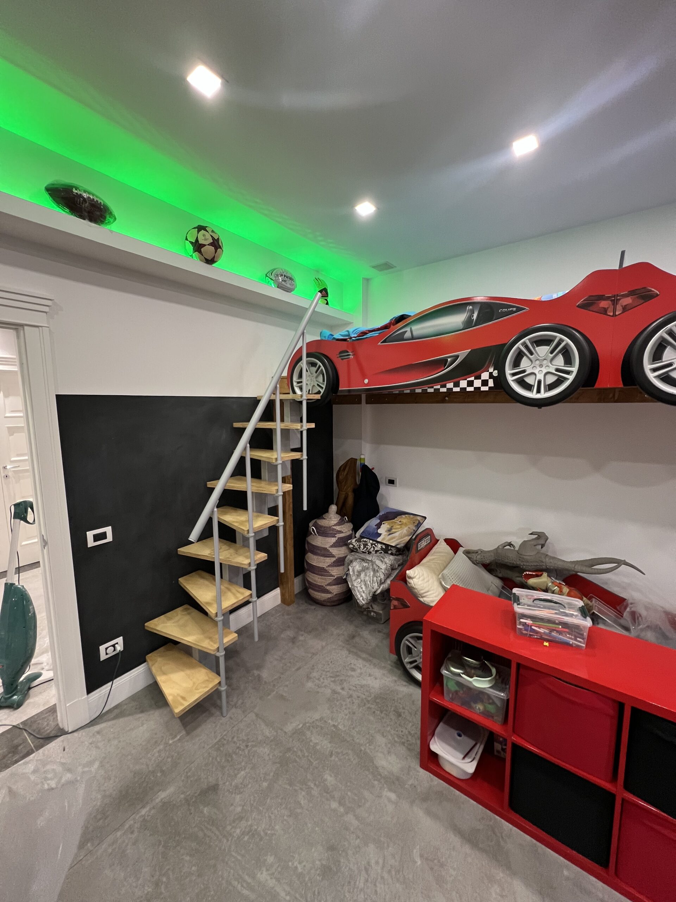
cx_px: 338
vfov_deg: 106.2
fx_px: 338
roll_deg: +0.7
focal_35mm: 13
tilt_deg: -6.6
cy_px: 451
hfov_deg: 89.9
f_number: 1.8
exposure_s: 1/60
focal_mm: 1.57
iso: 250
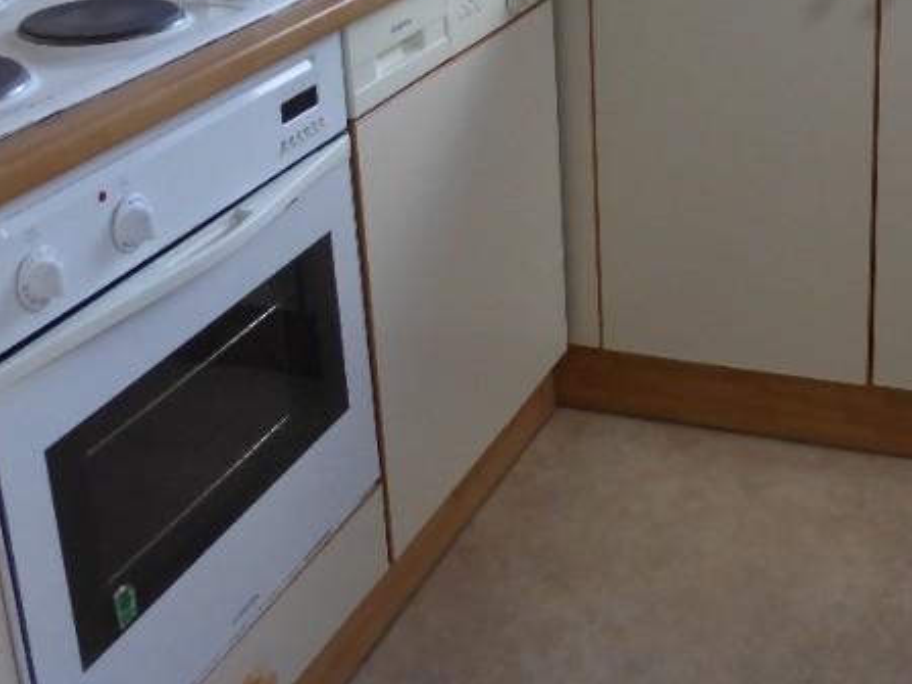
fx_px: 1449
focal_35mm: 55
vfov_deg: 25.5
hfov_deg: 33.6
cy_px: 33
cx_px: 765
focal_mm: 4.3
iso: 320
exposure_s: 1/60
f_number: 3.3
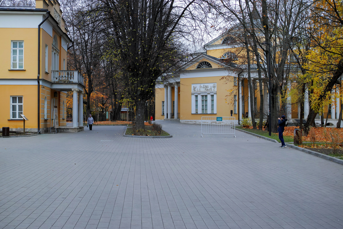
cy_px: 114
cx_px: 172
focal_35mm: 45
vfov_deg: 29.9
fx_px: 429
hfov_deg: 43.6
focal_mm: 30
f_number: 4
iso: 100
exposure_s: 1/125
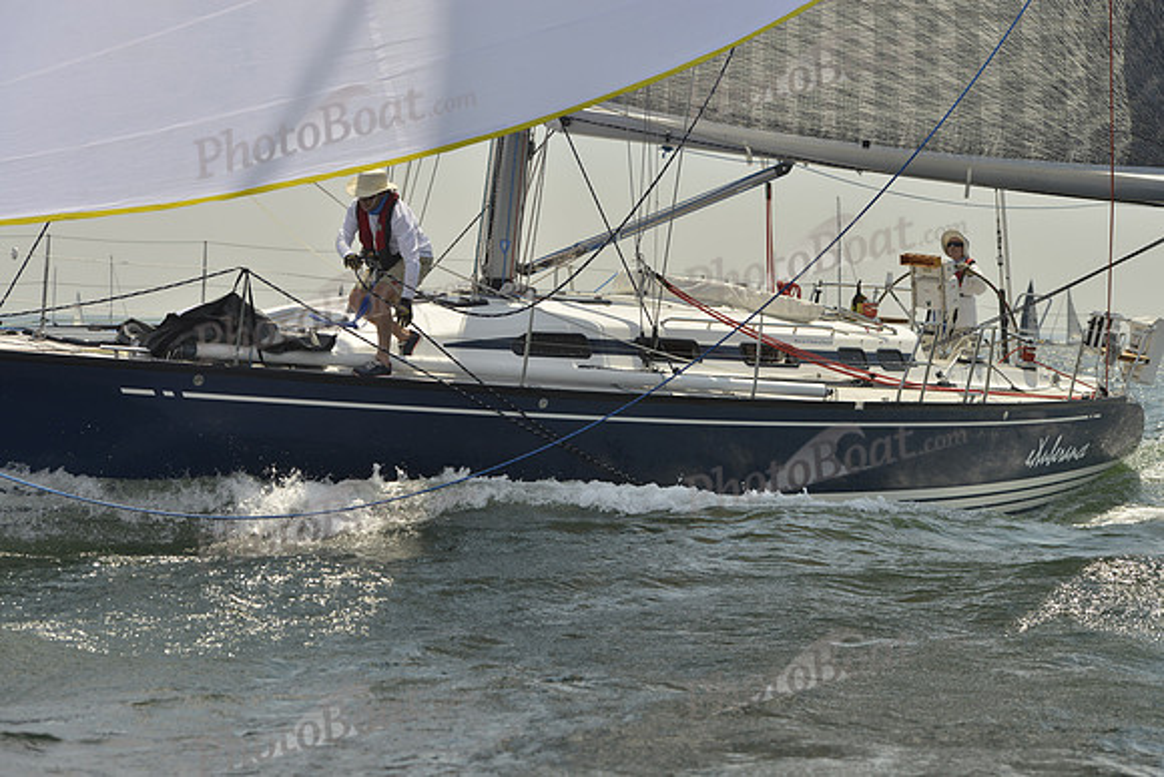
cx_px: 582
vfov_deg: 16.1
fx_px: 2749
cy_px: 388
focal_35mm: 85
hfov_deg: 23.9
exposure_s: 1/1250
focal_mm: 85
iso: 200
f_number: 7.1
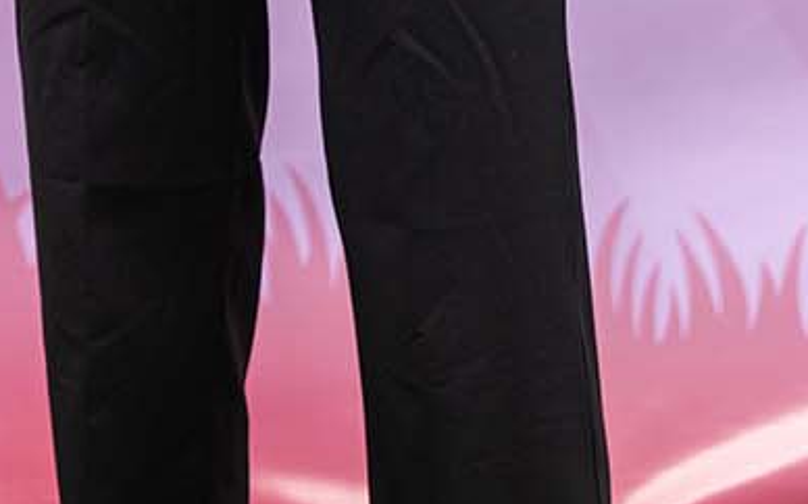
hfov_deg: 4.4
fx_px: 10410
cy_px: -454
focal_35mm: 473
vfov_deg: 2.8
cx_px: 346
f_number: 2.8
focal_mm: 125
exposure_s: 1/1000
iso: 560
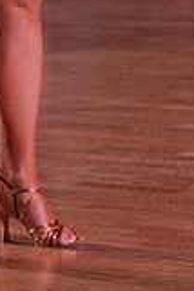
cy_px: -193
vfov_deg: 6.3
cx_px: 79
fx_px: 2573
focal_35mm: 319
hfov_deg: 4.3
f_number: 4
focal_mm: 88
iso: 2000
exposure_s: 1/500
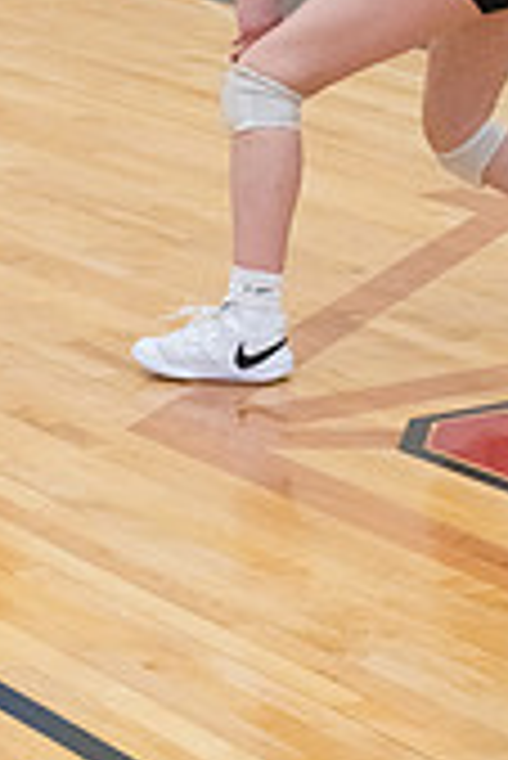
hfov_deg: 6.9
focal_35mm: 200
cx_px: 292
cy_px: -202
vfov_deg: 10.1
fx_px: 4224
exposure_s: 1/1000
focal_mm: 75
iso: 6400
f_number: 4.5
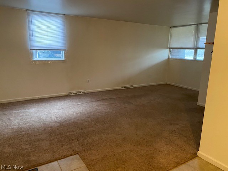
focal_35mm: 26
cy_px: 86
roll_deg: -0.6
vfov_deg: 53.1
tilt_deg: -13.1
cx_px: 114
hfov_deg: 67.3
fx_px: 171
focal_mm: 4.25
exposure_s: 1/30
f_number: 1.8
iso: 500
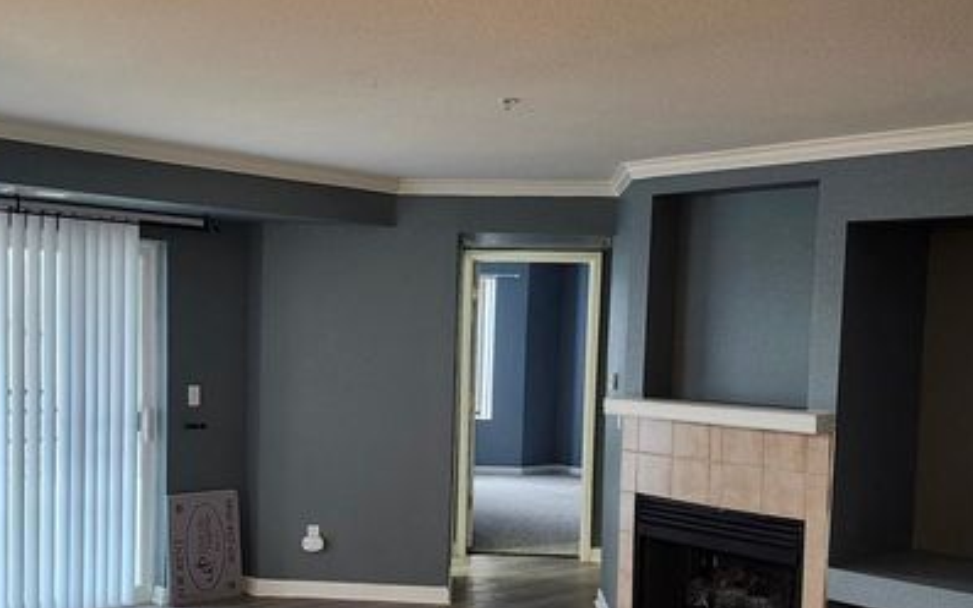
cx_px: 382
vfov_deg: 31.0
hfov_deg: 47.9
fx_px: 1087
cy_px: 406
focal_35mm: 41
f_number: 1.8
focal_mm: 5.54
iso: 800
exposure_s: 1/120
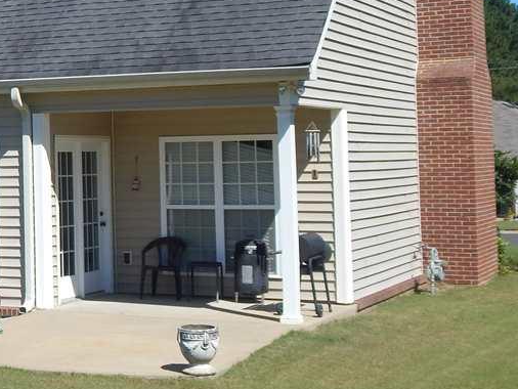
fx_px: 1288
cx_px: -38
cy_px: 101
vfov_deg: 17.1
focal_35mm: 86
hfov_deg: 21.7
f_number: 6.7
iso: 125
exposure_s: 1/400
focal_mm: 6.1
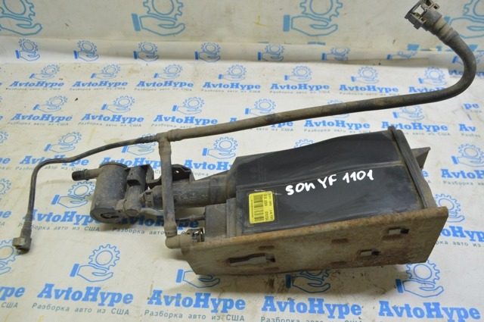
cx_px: 242
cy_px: 161
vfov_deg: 43.5
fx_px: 403
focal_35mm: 30
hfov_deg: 62.0
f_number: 5.6
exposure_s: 1/20
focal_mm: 20
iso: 400
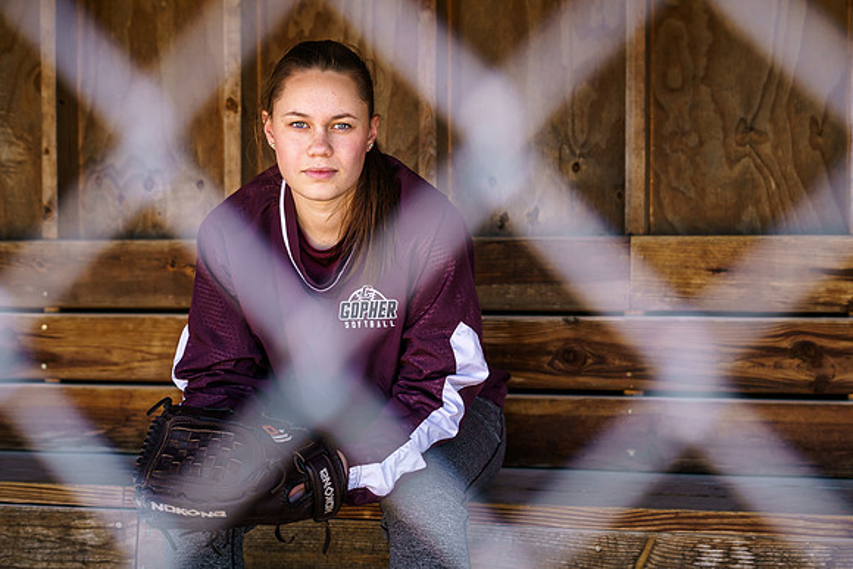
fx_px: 1380
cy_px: 315
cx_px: 474
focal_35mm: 58
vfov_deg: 23.3
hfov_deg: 34.3
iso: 400
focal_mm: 50
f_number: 2.8
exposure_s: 1/800
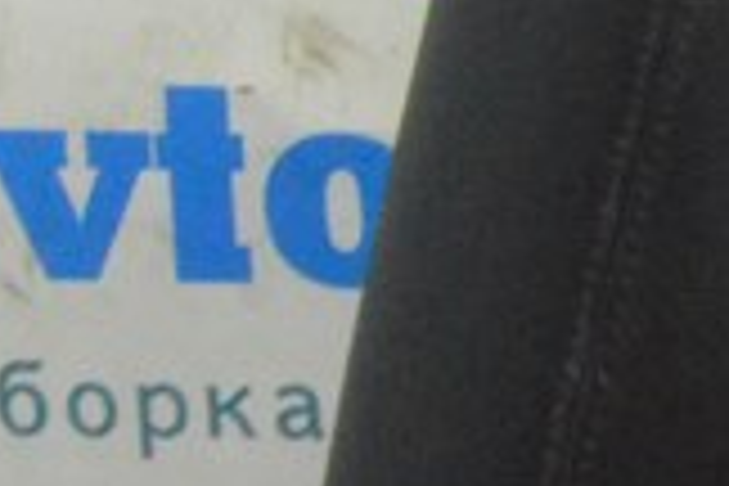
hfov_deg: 9.7
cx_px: 1688
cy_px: 52
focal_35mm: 190
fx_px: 3847
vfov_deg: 7.2
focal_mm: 20
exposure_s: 1/15
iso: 6400
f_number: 20
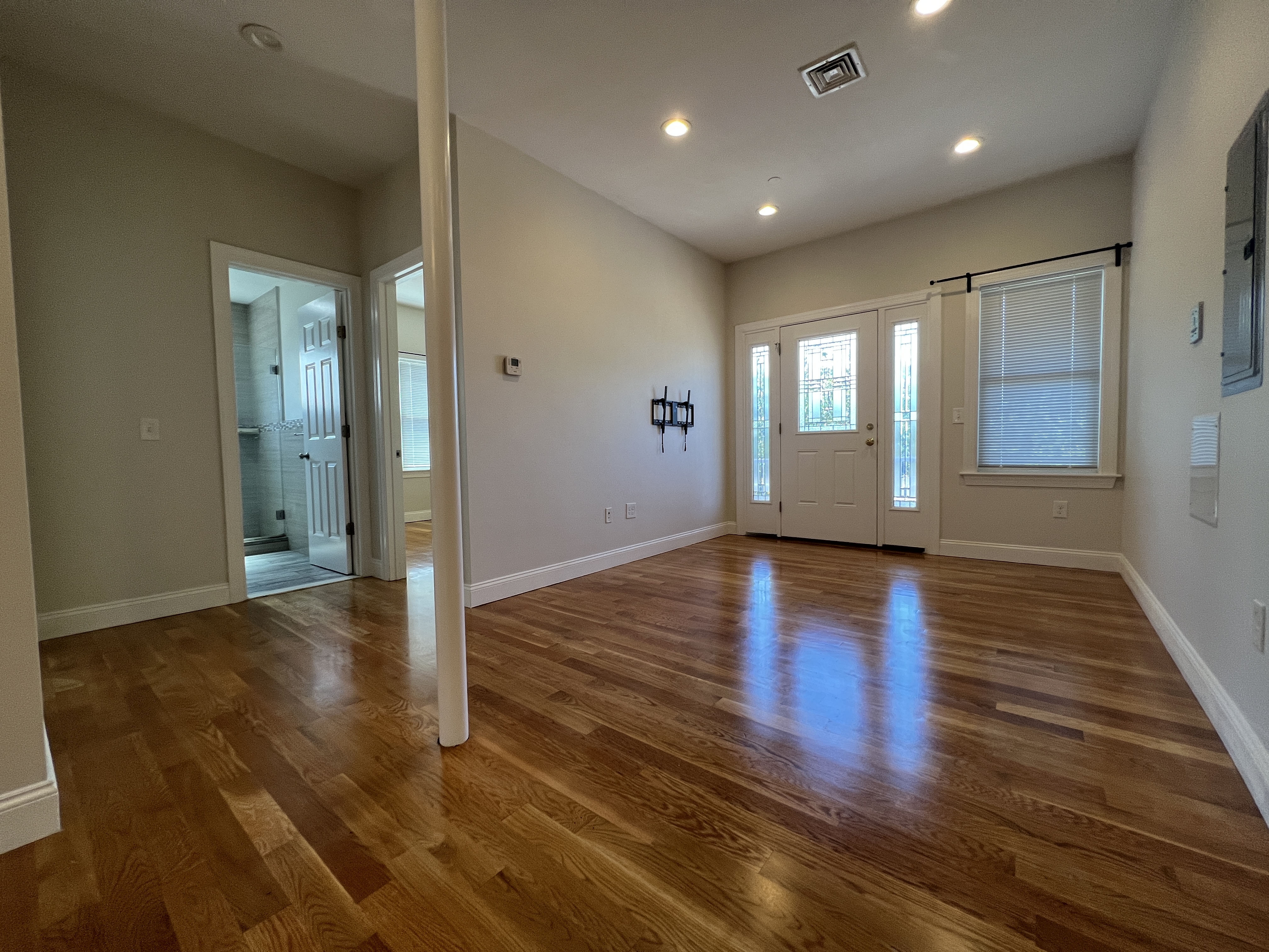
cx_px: 634
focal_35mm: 13
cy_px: 476
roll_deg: +1.0
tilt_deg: -3.1
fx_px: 477
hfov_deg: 106.2
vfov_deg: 89.9
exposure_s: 1/120
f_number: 1.8
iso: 100
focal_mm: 1.57
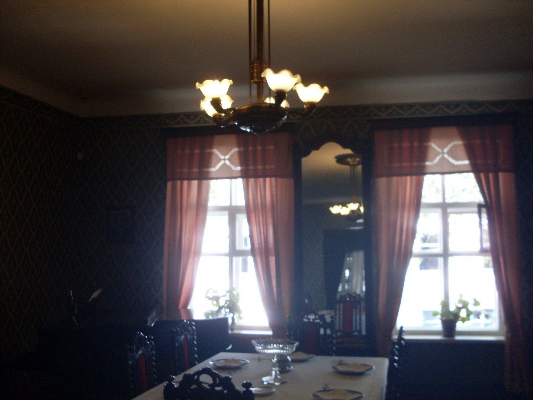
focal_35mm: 38
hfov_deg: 49.0
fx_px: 585
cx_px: 266
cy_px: 200
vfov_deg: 37.7
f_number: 2.8
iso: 100
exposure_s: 1/45
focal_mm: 6.3
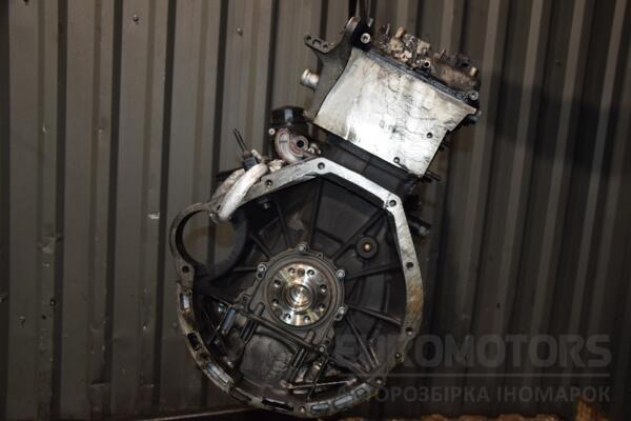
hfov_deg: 57.2
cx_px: 316
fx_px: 578
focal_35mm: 33
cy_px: 210
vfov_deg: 40.0
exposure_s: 1/60
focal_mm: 22
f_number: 5
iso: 800
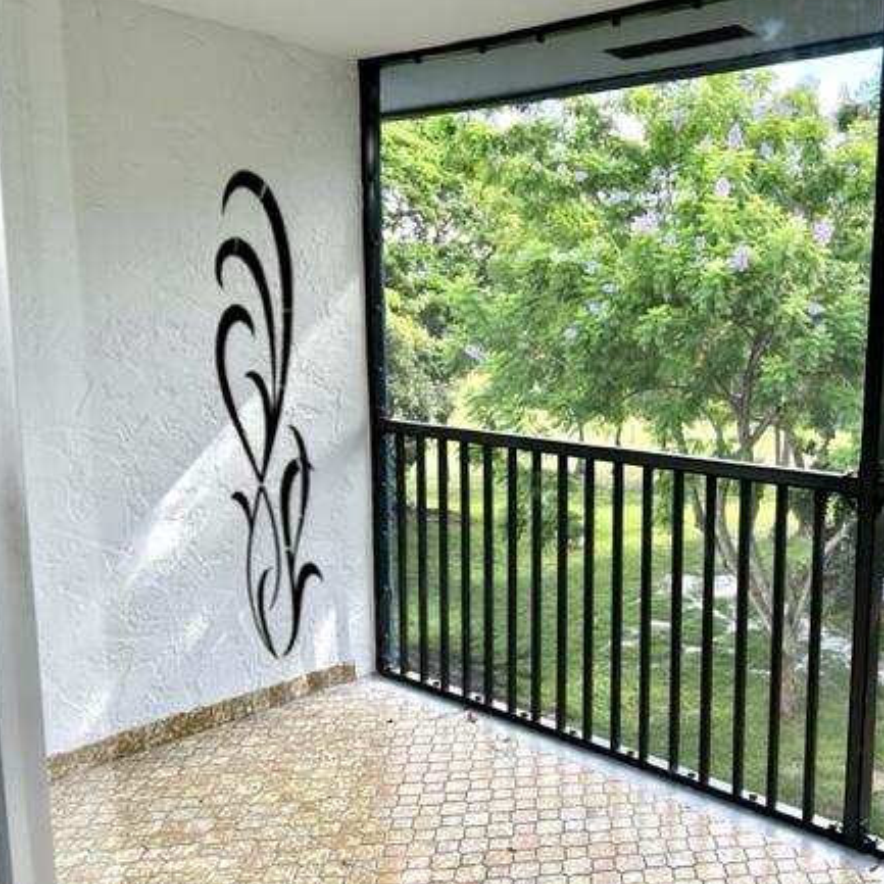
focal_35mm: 34
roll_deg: -0.2
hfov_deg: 47.0
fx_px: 982
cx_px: 641
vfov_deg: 48.4
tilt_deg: -8.7
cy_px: 457
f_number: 1.5
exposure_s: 1/171
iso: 50
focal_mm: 5.7
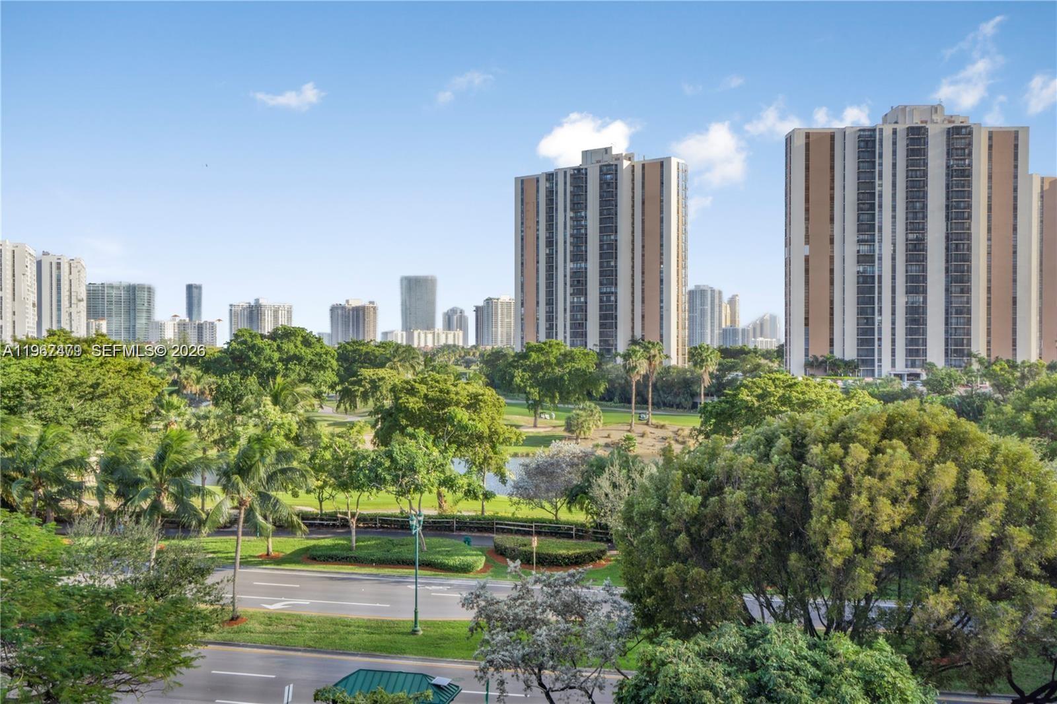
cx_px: 528
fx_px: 1027
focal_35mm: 35
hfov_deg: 54.4
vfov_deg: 37.8
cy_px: 352
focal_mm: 35
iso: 100
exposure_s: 1/25
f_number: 10
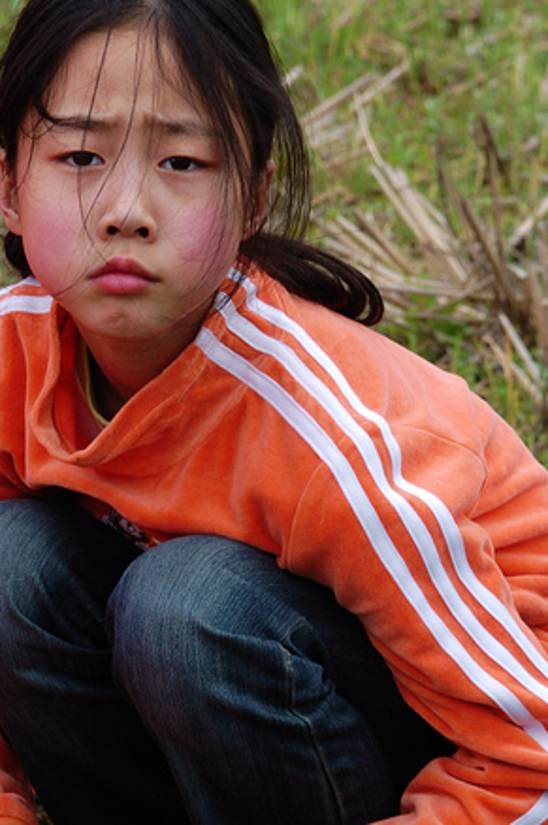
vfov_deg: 8.2
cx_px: 161
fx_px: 5763
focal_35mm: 252
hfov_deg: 5.4
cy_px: 537
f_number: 9.5
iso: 200
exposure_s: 1/60
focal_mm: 105
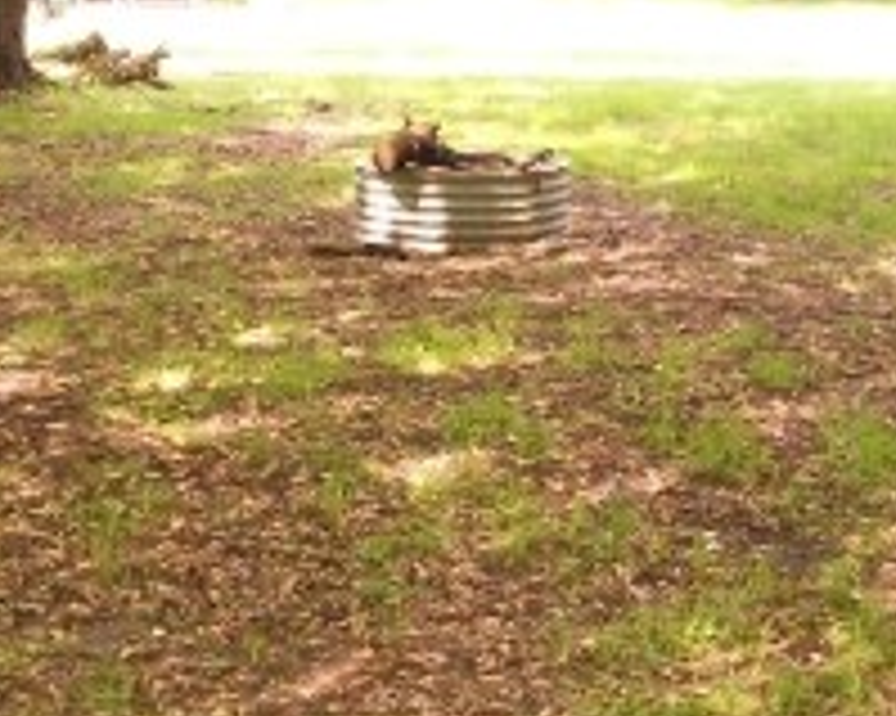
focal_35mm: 93
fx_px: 2465
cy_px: 250
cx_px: 430
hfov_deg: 20.6
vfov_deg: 16.5
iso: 160
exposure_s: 1/101
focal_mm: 6.2
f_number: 2.8
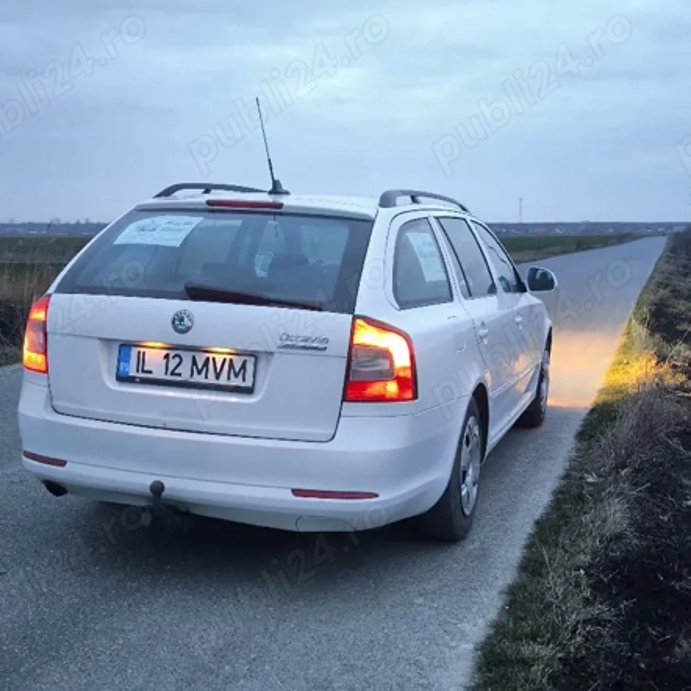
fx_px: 949
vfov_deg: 40.0
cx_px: 350
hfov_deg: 40.0
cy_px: 341
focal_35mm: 42
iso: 400
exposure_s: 1/33.3
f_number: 1.9
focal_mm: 6.92
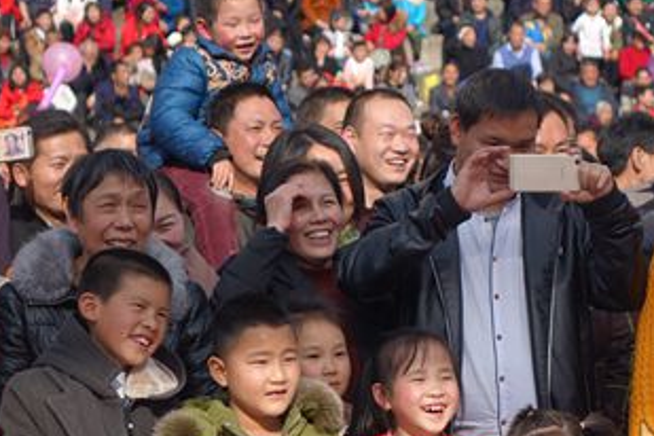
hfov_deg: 10.6
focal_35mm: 194
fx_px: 3524
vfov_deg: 7.1
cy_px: 171
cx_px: 417
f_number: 3.2
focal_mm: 36.77
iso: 125
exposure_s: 1/1600
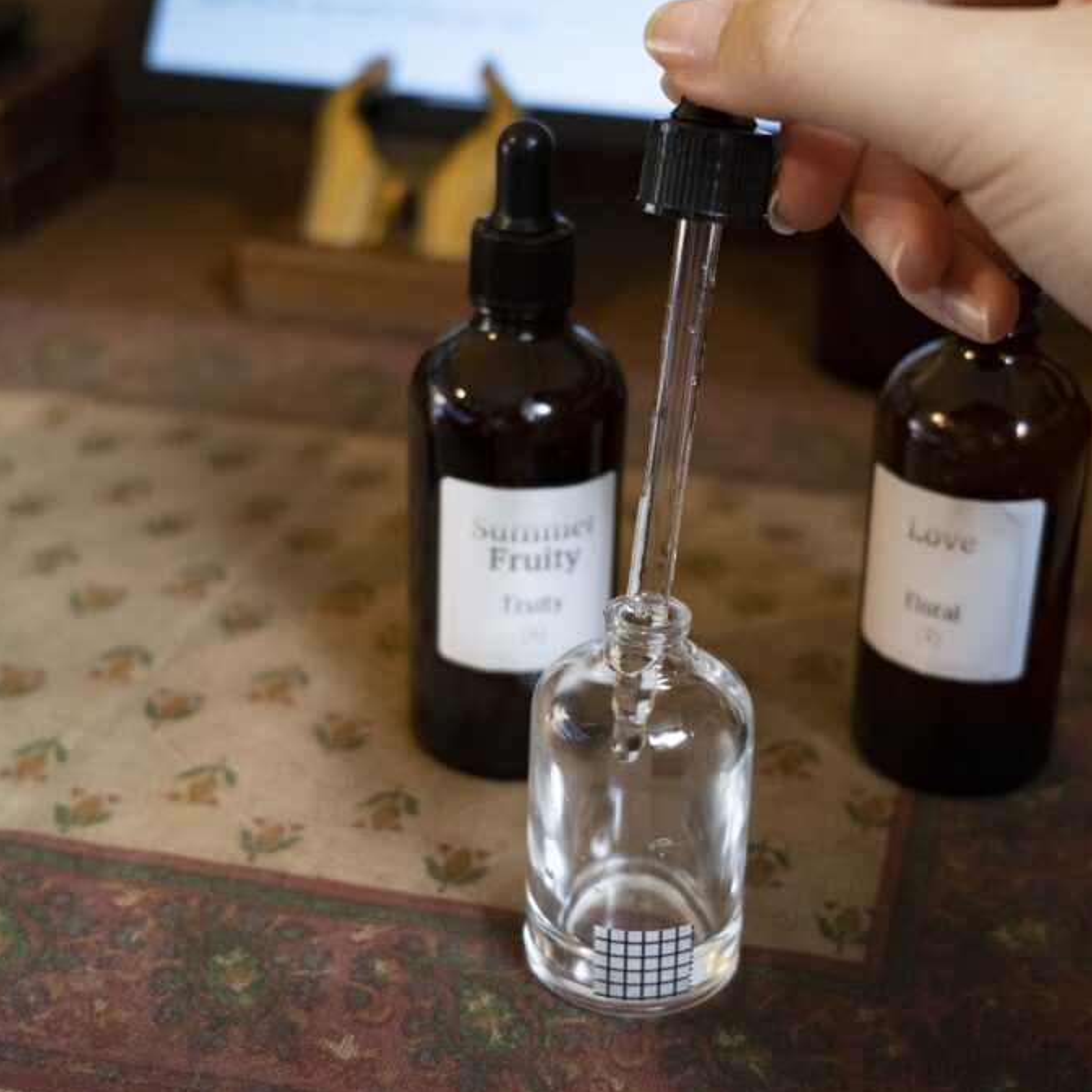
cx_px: 642
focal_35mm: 57
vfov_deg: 30.0
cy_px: 550
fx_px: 2034
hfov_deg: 30.0
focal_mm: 44
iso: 4000
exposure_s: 1/60
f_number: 5.6
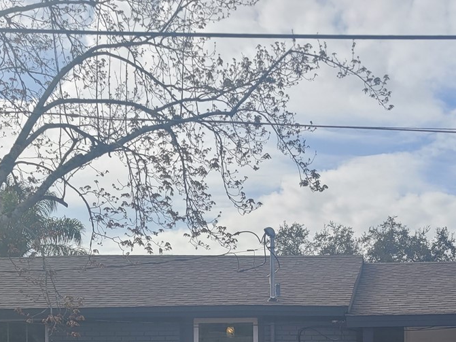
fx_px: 817
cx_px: 360
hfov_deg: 30.5
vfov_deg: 22.6
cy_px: 354
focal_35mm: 62
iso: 40
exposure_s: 1/3727
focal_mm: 5.4
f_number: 1.8
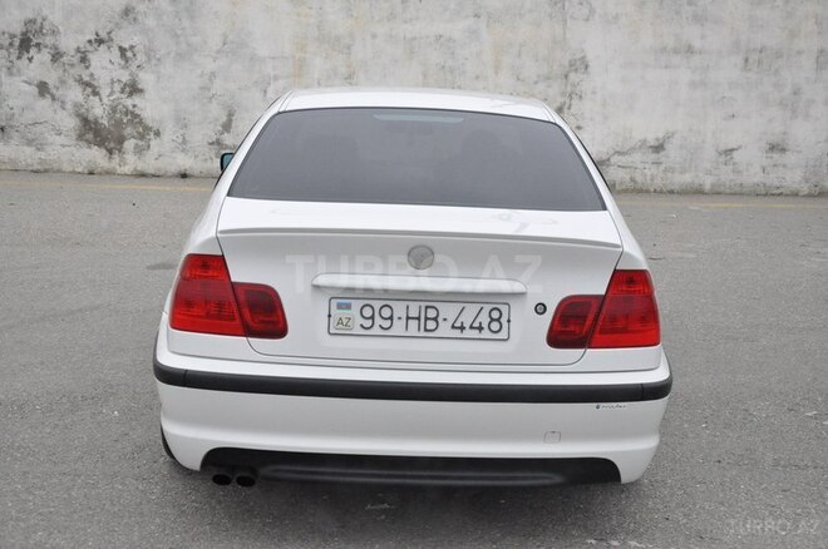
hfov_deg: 41.2
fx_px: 1102
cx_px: 414
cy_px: 274
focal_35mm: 48
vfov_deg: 28.0
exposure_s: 1/2500
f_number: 5.6
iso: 3200
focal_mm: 32
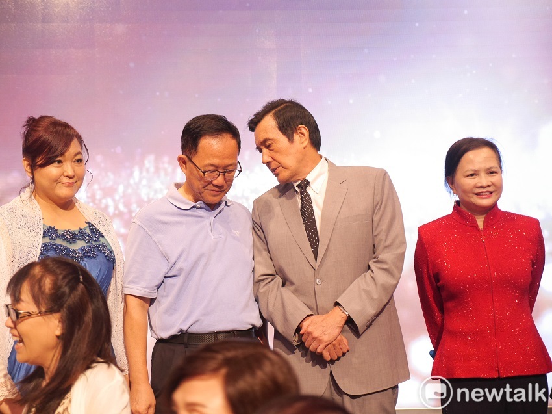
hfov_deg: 27.8
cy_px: 207
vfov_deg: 21.0
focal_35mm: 70
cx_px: 276
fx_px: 1116
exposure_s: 1/80
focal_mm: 35
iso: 2000
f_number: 2.8
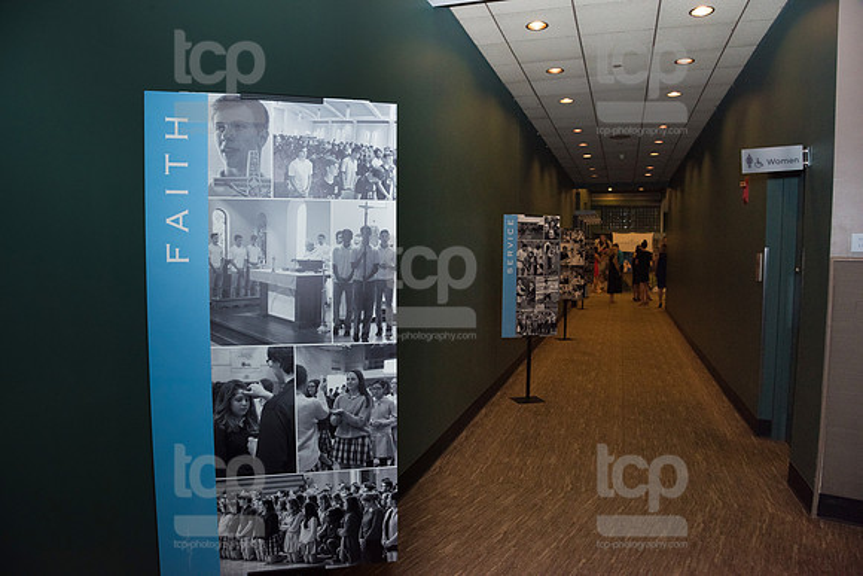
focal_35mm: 24
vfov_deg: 53.2
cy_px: 288
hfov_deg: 73.7
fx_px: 575
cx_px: 432
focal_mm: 24
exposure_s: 1/200
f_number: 7.1
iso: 1250
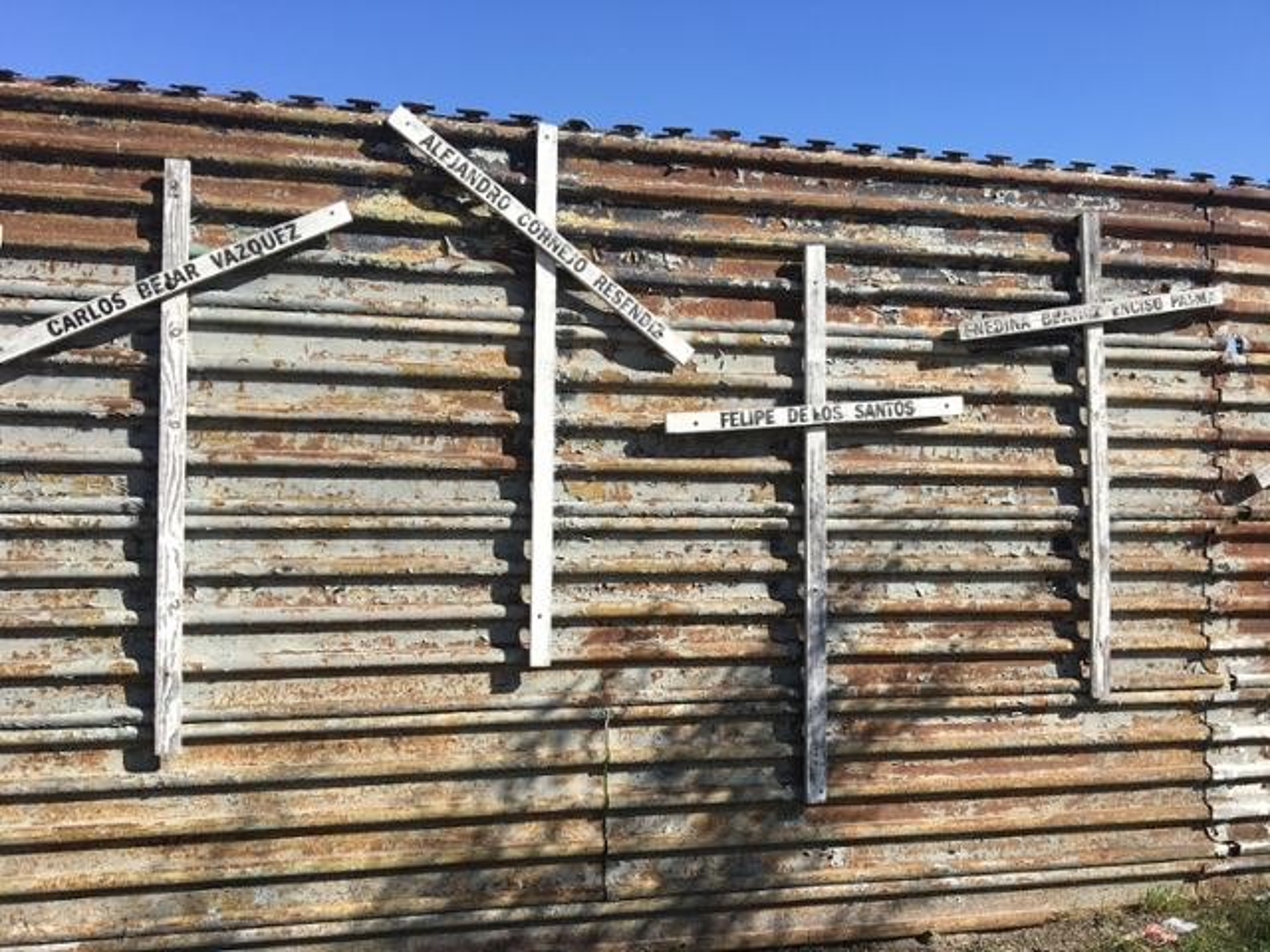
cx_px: 635
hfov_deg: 61.7
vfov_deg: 48.2
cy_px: 476
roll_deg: -2.5
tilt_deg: -3.0
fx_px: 1064
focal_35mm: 29
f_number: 2.2
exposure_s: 1/1350
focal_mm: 4.15
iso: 25
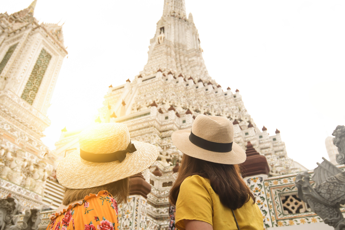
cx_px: 172
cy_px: 115
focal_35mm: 27
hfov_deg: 67.4
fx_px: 259
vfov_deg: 47.9
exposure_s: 1/2500
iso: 400
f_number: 4
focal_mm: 18
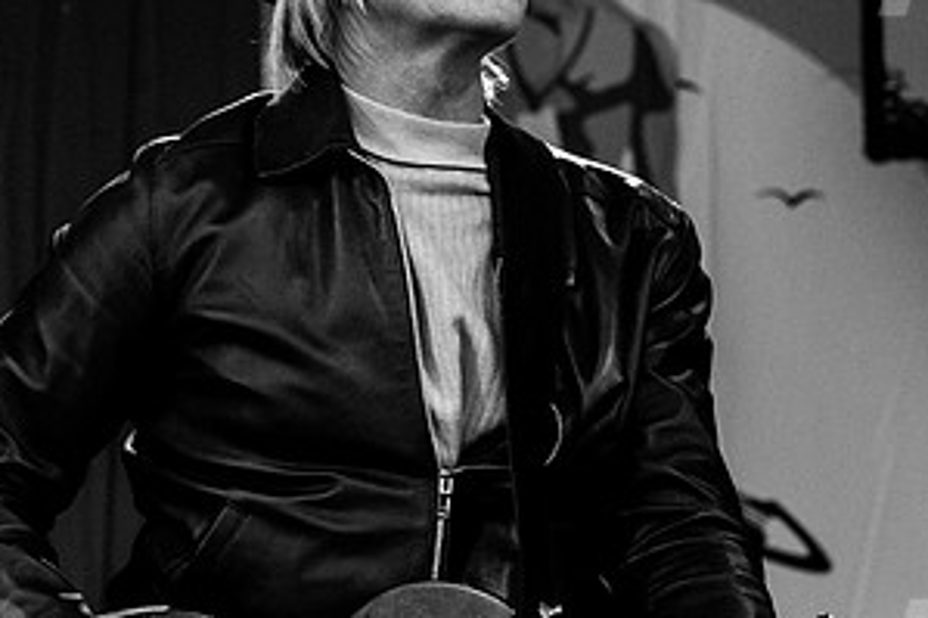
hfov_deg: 9.4
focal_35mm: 219
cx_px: 491
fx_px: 5642
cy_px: 331
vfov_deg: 6.3
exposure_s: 1/640
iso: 6400
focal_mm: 98
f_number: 5.6
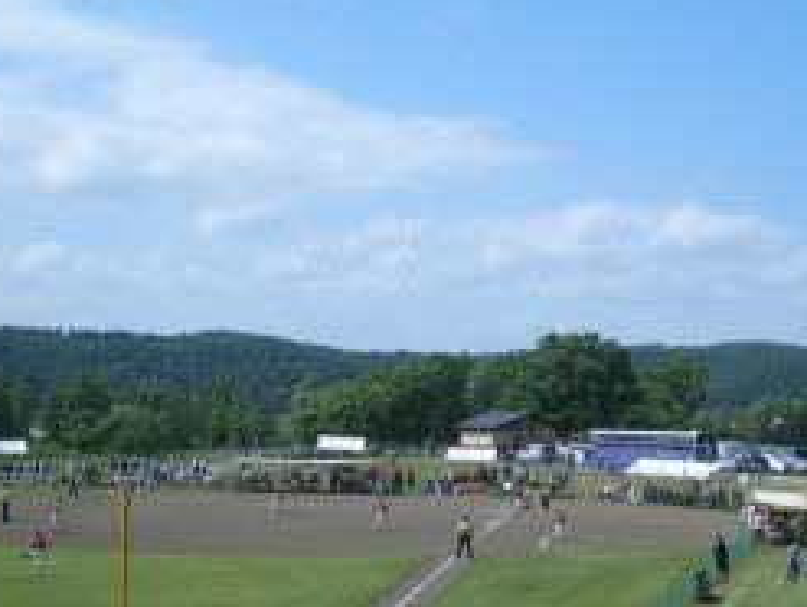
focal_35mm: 70
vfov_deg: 20.9
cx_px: 484
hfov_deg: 27.7
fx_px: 1634
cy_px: 449
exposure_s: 1/640
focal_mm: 6.8
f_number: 4.6
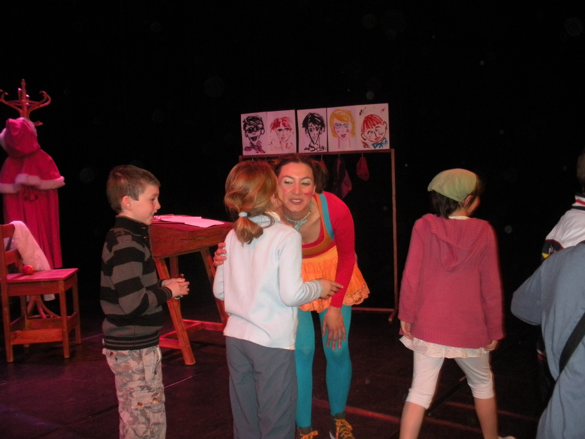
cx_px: 292
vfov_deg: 40.7
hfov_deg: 52.6
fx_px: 591
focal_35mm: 35
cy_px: 220
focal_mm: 6.3
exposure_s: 1/60
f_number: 3.5
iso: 400
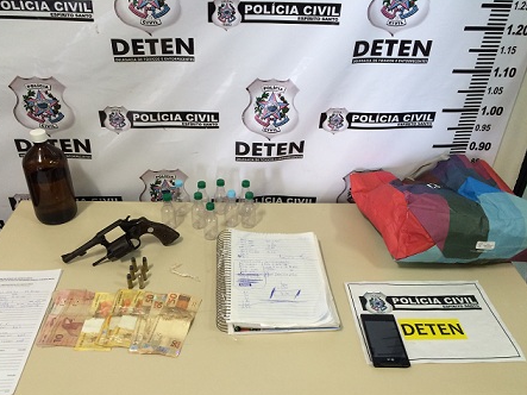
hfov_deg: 60.0
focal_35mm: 30
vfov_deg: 46.8
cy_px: 203
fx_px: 457
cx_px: 256
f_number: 2.2
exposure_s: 1/30
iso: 125
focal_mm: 4.15
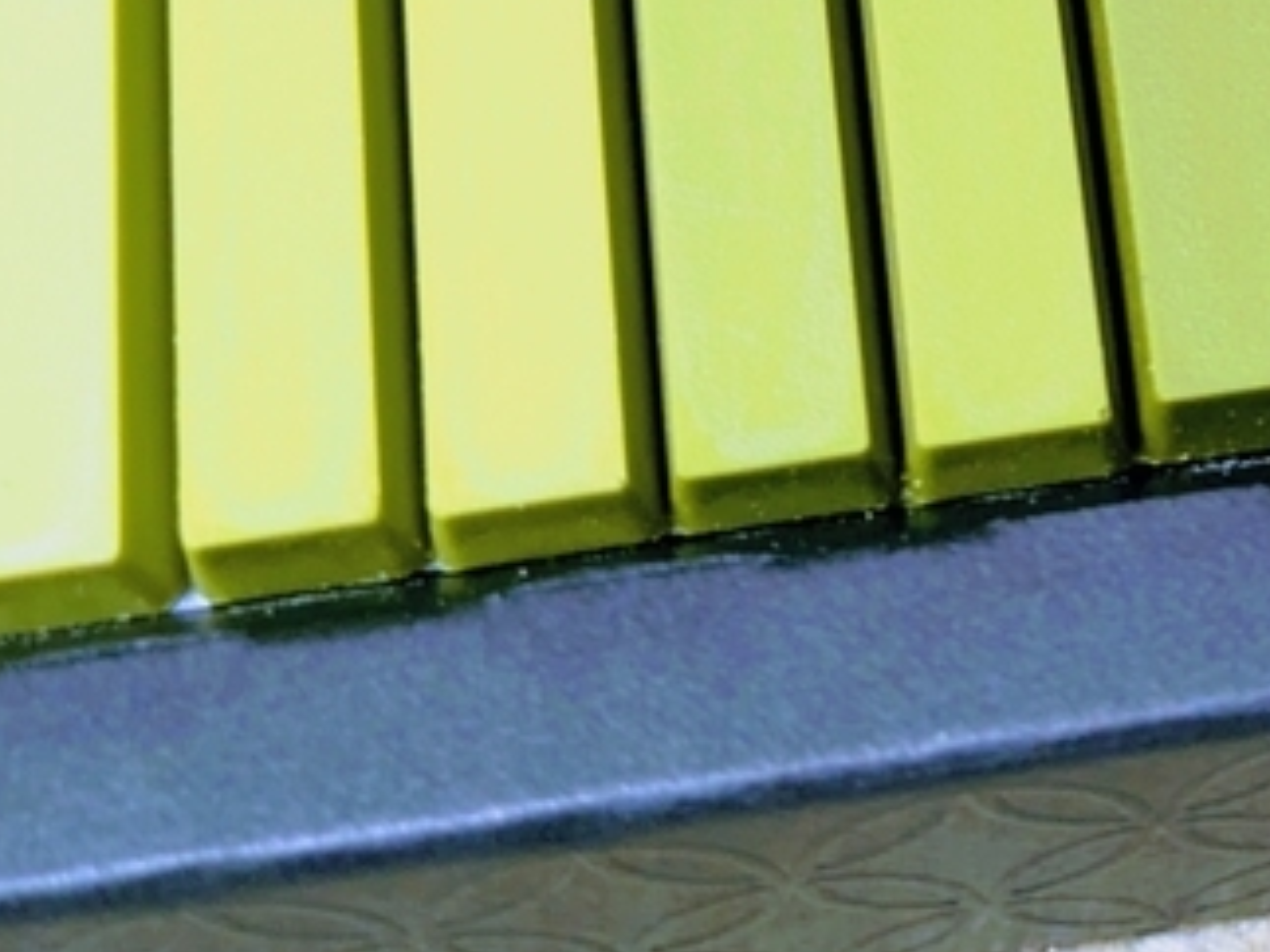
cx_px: 1227
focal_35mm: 93
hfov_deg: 20.5
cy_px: -482
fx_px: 3411
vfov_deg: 14.8
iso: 489
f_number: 1.89
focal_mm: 5.43
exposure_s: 1/24
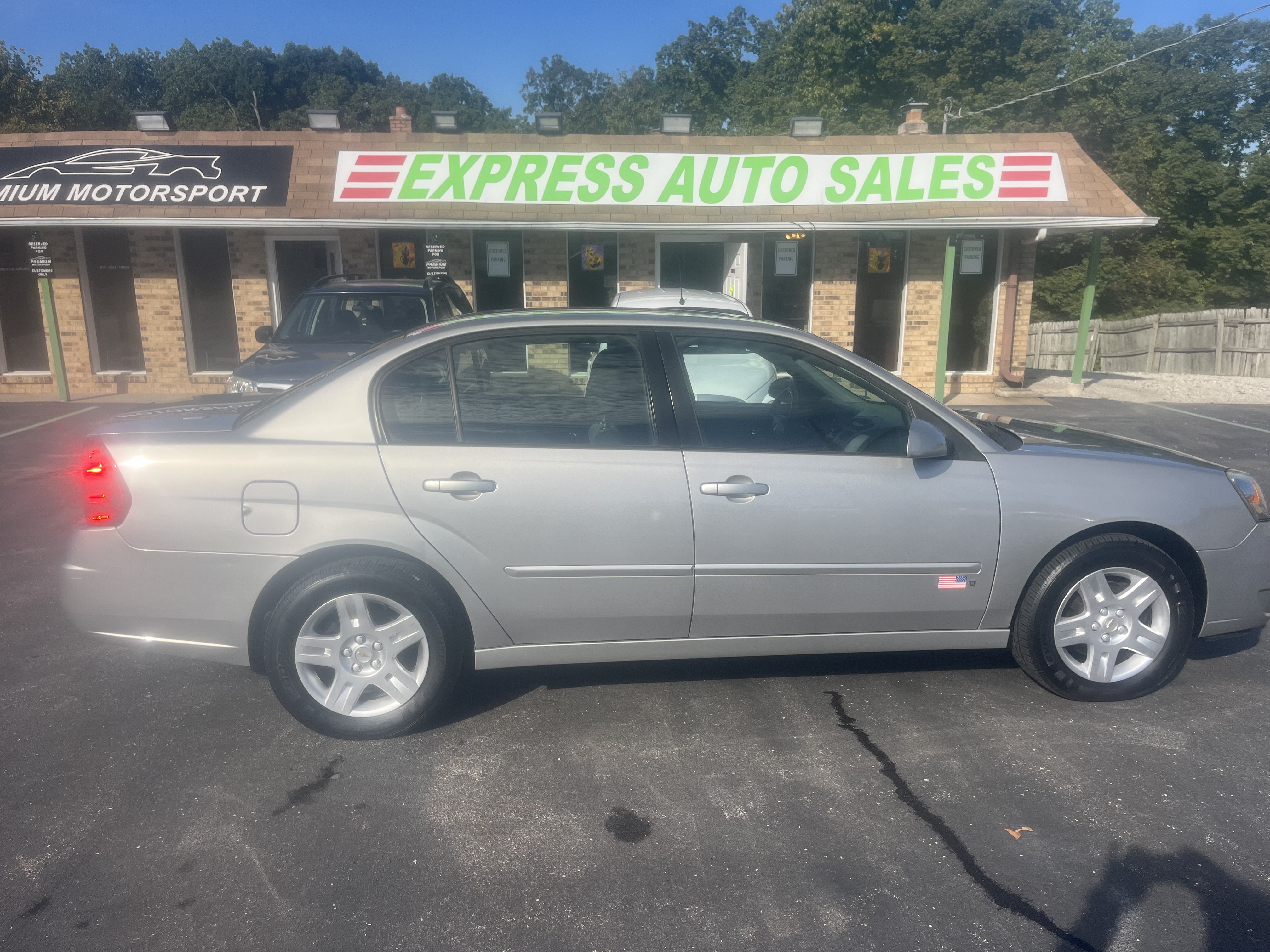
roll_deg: +0.5
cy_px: 476
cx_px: 635
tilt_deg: -11.6
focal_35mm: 26
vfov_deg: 53.1
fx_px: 954
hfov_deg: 67.3
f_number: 1.6
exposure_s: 1/4310
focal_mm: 5.1
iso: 50
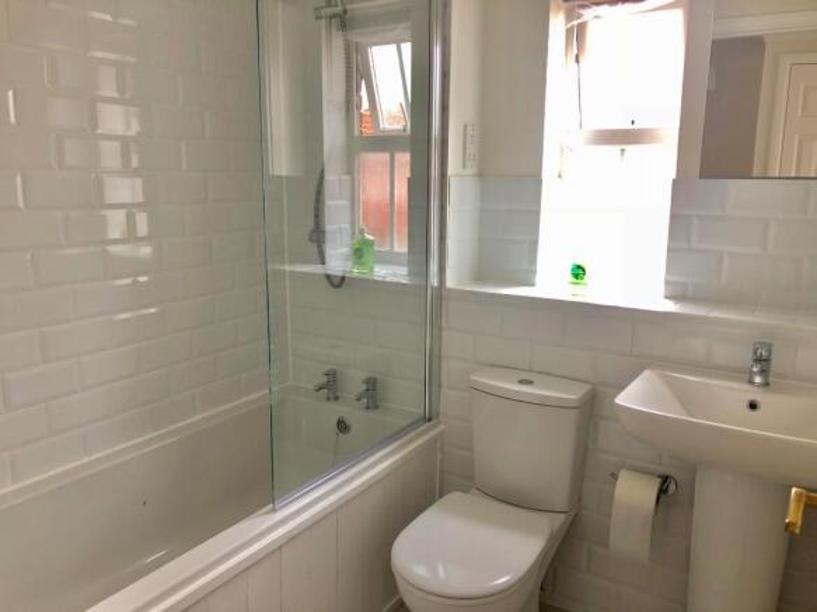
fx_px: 684
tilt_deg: -11.1
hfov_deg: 61.7
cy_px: 306
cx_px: 408
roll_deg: -0.1
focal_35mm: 29
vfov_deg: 48.2
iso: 40
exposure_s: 1/20
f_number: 1.8
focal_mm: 3.99
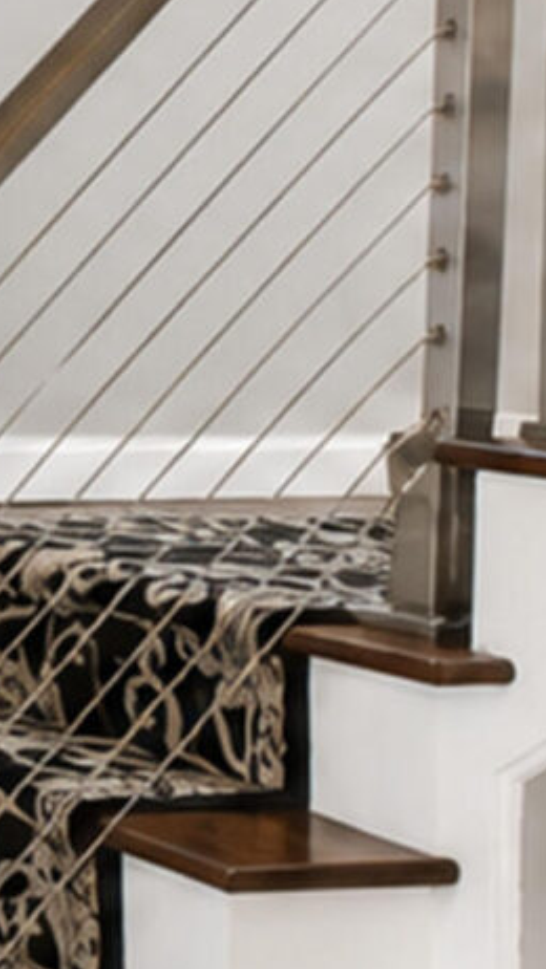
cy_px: 217
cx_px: -1390
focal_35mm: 87
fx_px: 2238
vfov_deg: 24.1
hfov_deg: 9.0
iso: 2000
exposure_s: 1/40
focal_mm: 10
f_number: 5.6
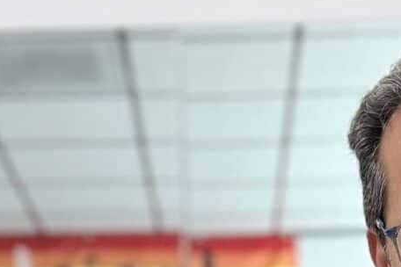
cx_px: 265
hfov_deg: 14.6
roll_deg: +1.8
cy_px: 668
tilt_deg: -1.9
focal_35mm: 140
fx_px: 1559
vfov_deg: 8.8
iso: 200
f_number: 1.78
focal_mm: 6.76
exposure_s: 1/120
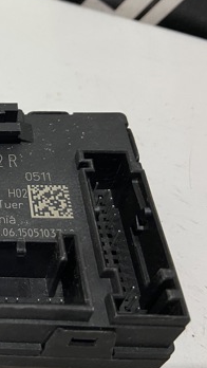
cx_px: -70
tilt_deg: -49.5
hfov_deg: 20.8
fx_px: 507
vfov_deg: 39.8
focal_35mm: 52
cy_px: 159
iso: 125
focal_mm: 4.25
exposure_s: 1/50
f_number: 1.8
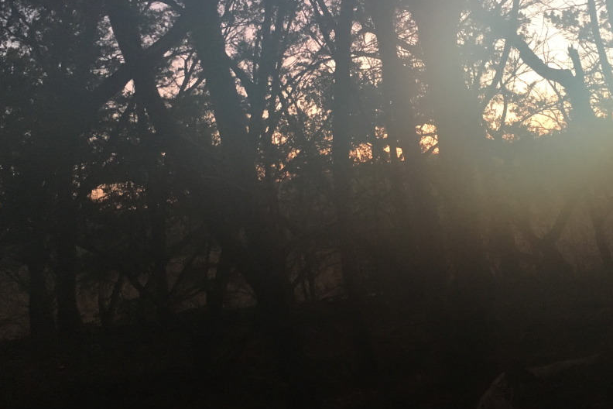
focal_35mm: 39
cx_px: 365
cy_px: 122
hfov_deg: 49.3
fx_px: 664
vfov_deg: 33.8
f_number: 2.2
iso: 200
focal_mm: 4.15
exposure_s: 1/30
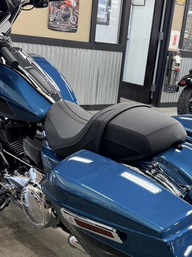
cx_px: 116
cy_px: 180
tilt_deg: -19.2
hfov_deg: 26.5
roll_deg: -6.9
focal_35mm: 55
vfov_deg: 34.5
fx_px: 407
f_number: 1.78
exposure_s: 1/60
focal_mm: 6.76
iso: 250
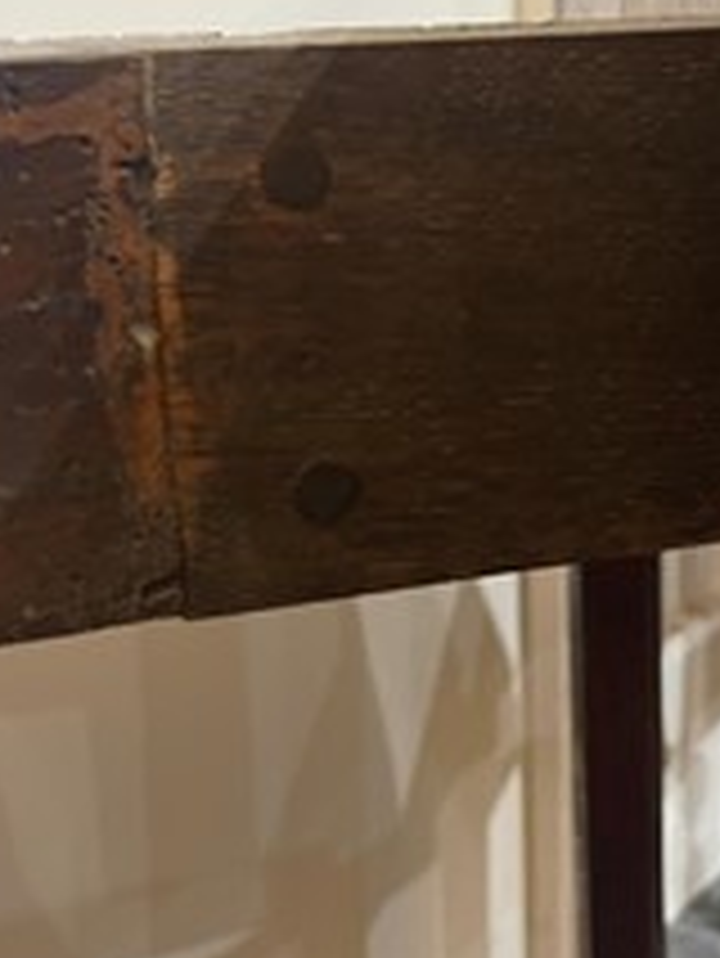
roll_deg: +1.5
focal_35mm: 47
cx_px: 436
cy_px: 297
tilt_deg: -13.3
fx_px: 1302
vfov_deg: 39.8
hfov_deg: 30.8
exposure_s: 1/50
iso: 400
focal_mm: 5.1
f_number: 1.6
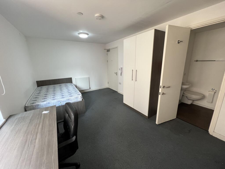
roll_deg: +2.2
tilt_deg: -14.2
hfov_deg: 106.2
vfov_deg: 89.9
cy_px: 84
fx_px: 84
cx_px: 112
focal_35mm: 13
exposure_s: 1/100
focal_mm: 1.57
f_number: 1.8
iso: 160
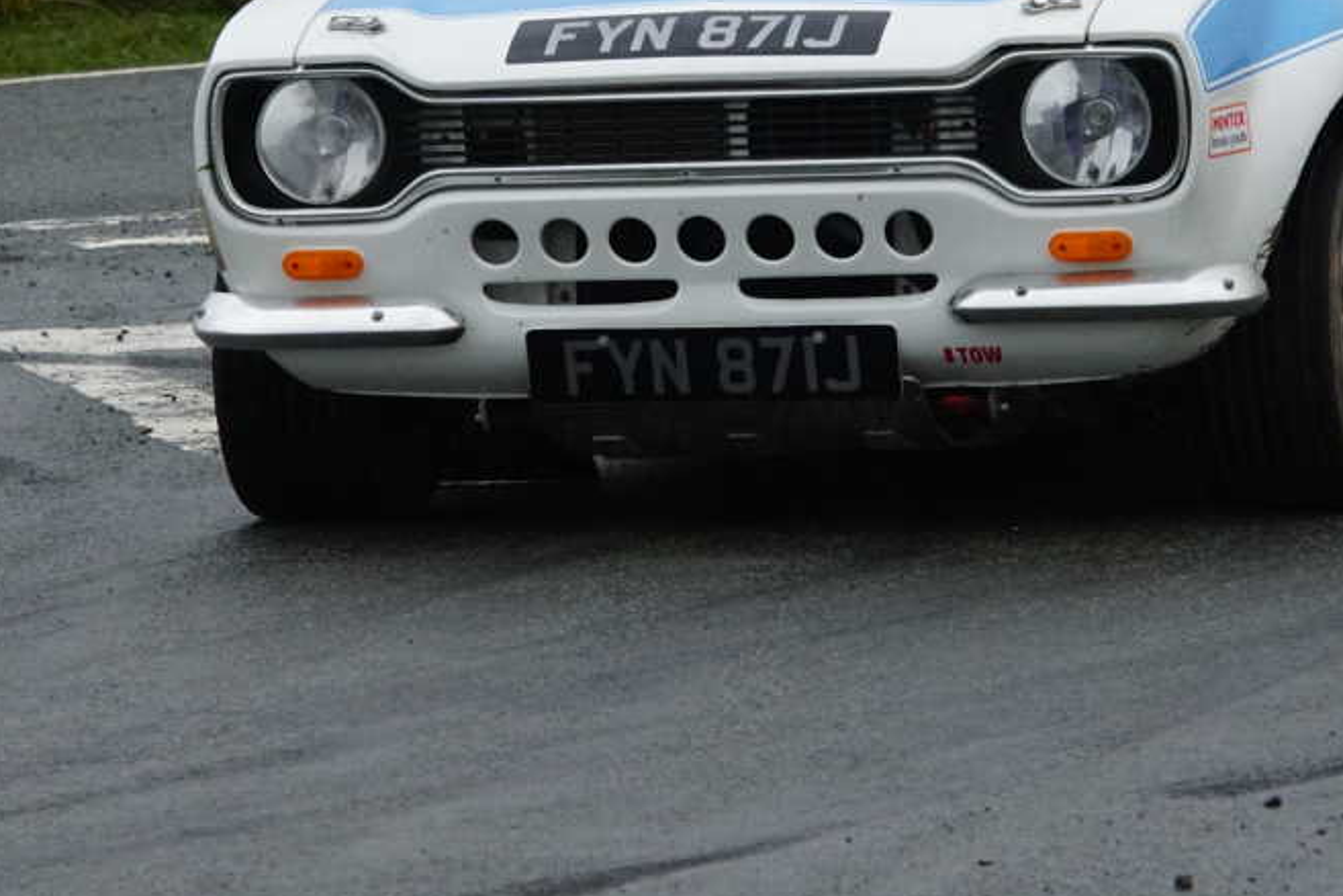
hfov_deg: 3.8
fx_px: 20442
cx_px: 838
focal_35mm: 548
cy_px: -14
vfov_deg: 2.5
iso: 1000
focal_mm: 150
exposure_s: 1/500
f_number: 8
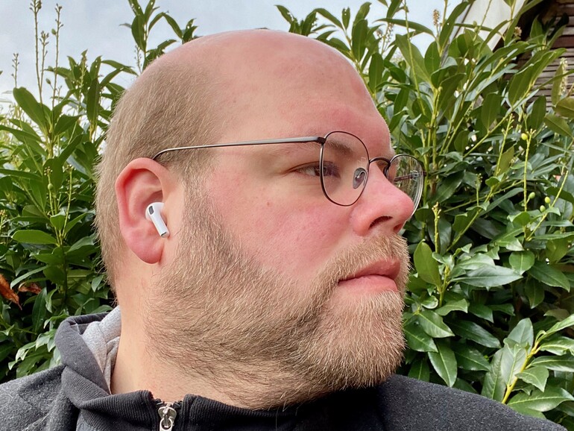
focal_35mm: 30
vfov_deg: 46.8
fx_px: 498
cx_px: 287
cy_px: 216
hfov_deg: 59.9
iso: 25
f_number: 2.2
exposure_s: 1/126
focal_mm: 2.71
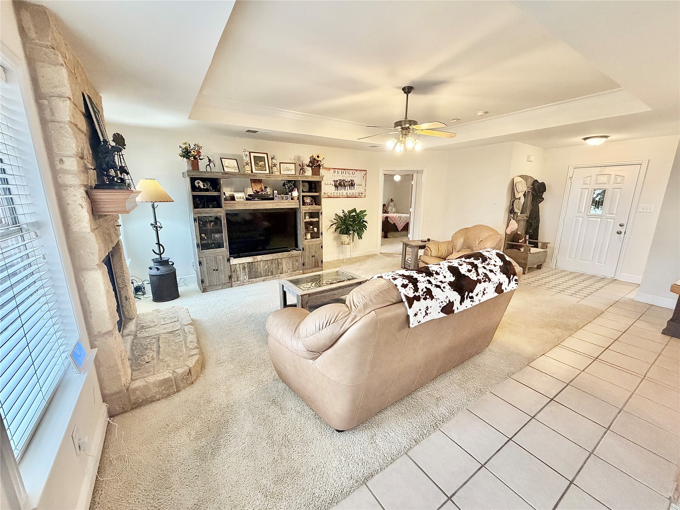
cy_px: 255
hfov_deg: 102.1
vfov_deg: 85.7
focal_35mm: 14
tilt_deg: -13.2
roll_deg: +0.5
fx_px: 275
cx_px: 340
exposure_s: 1/60
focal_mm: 2.22
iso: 320
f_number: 2.2
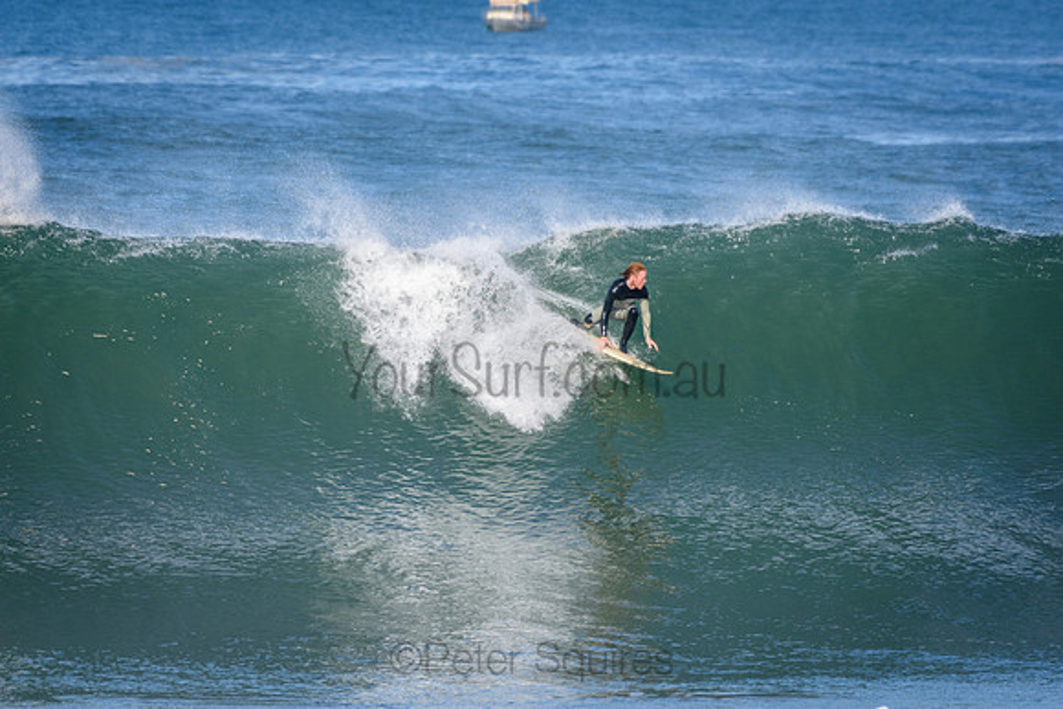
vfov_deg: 2.4
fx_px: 16834
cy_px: 354
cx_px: 532
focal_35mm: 570
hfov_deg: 3.6
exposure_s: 1/2000
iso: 450
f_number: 5.6
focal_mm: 380
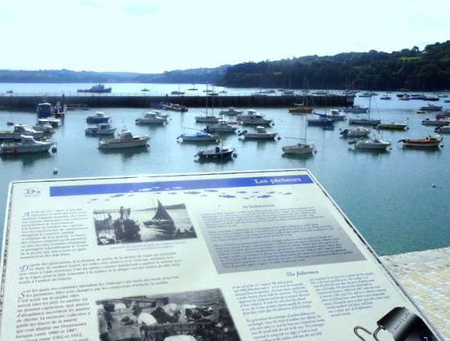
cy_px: 176
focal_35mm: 27
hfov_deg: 65.0
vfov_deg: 51.6
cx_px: 206
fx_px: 352
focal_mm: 4.1
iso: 80
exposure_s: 1/2000
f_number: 4
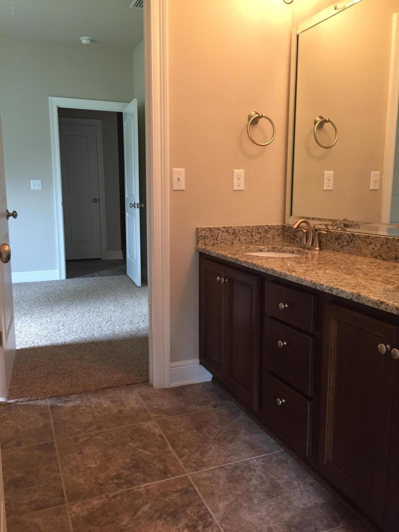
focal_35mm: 29
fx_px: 446
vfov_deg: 61.7
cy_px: 266
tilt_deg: -8.6
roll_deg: -0.2
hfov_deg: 48.2
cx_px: 200
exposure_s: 1/30
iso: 160
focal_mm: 4.15
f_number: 2.2
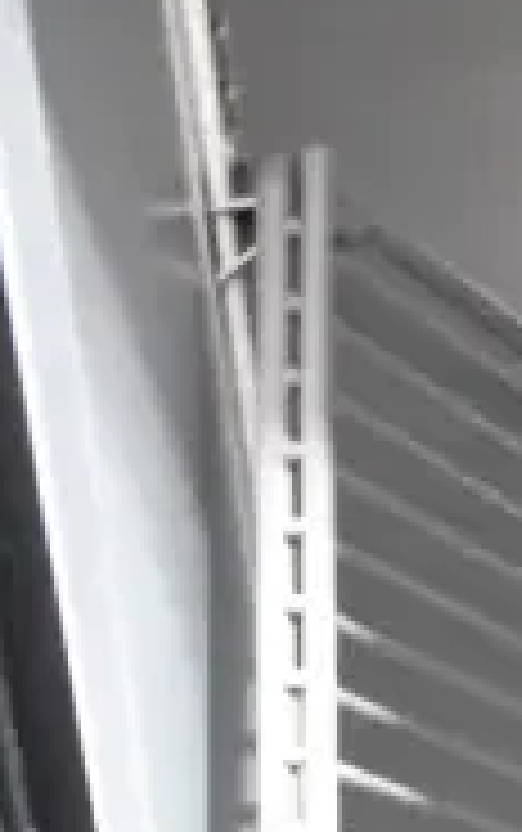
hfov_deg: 8.9
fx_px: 3088
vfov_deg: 13.2
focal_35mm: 136
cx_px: 1188
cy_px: 1671
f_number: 3.5
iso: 6400
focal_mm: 18
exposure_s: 1/60
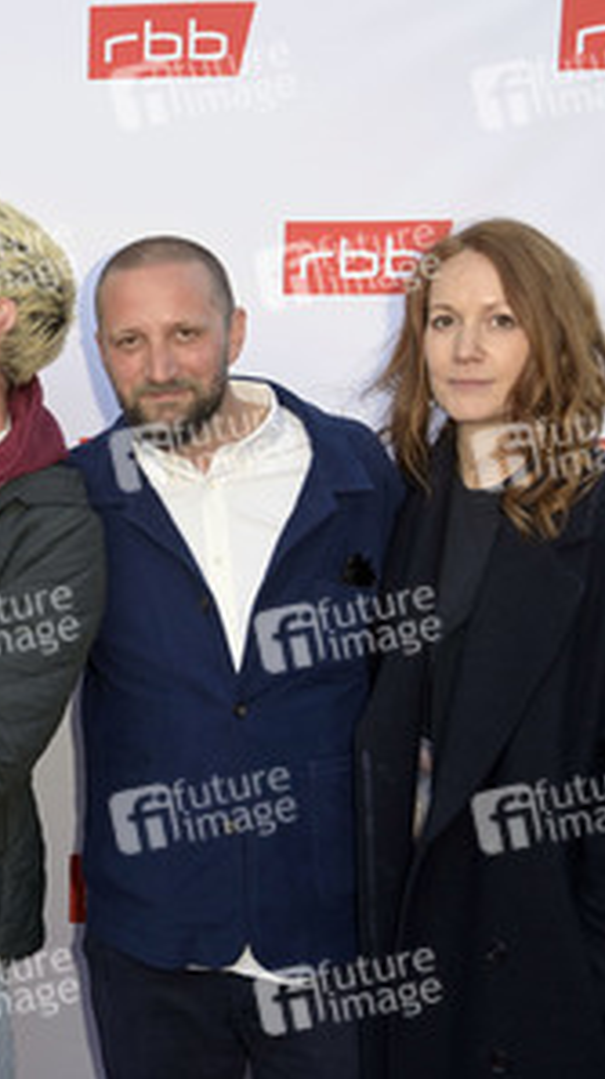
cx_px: -110
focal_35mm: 46
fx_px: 1316
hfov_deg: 23.7
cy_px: 540
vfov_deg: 44.6
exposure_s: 1/250
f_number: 5.6
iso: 640
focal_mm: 29
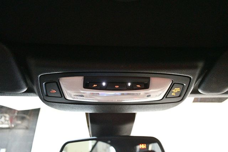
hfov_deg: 67.4
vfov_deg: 47.9
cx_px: 114
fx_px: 171
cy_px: 76
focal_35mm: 27
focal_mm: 18
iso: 12800
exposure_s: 1/60
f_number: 3.5
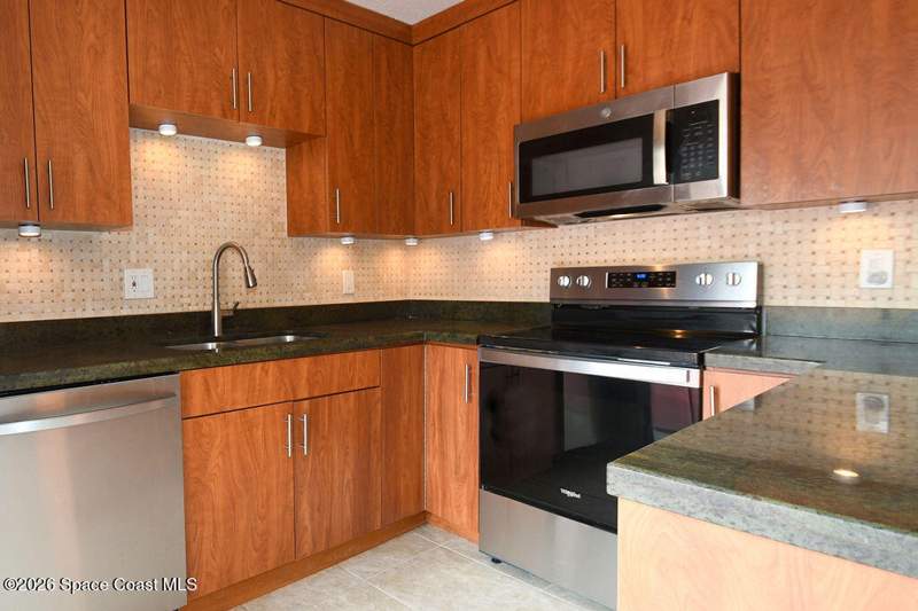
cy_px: 306
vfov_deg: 77.3
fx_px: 382
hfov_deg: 100.4
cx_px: 459
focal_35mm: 15
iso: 800
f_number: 7.1
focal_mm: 10
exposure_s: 1/60
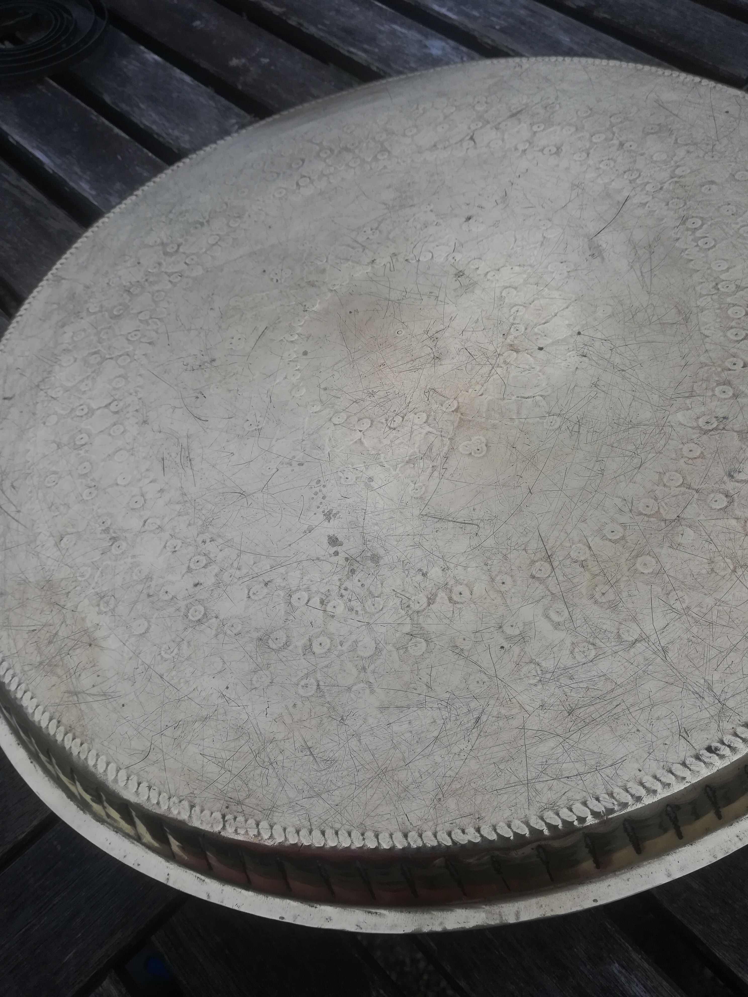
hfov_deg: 53.1
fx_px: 749
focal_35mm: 26
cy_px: 498
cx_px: 374
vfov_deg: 67.3
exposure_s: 1/828
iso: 50
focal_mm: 3.83
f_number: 2.2
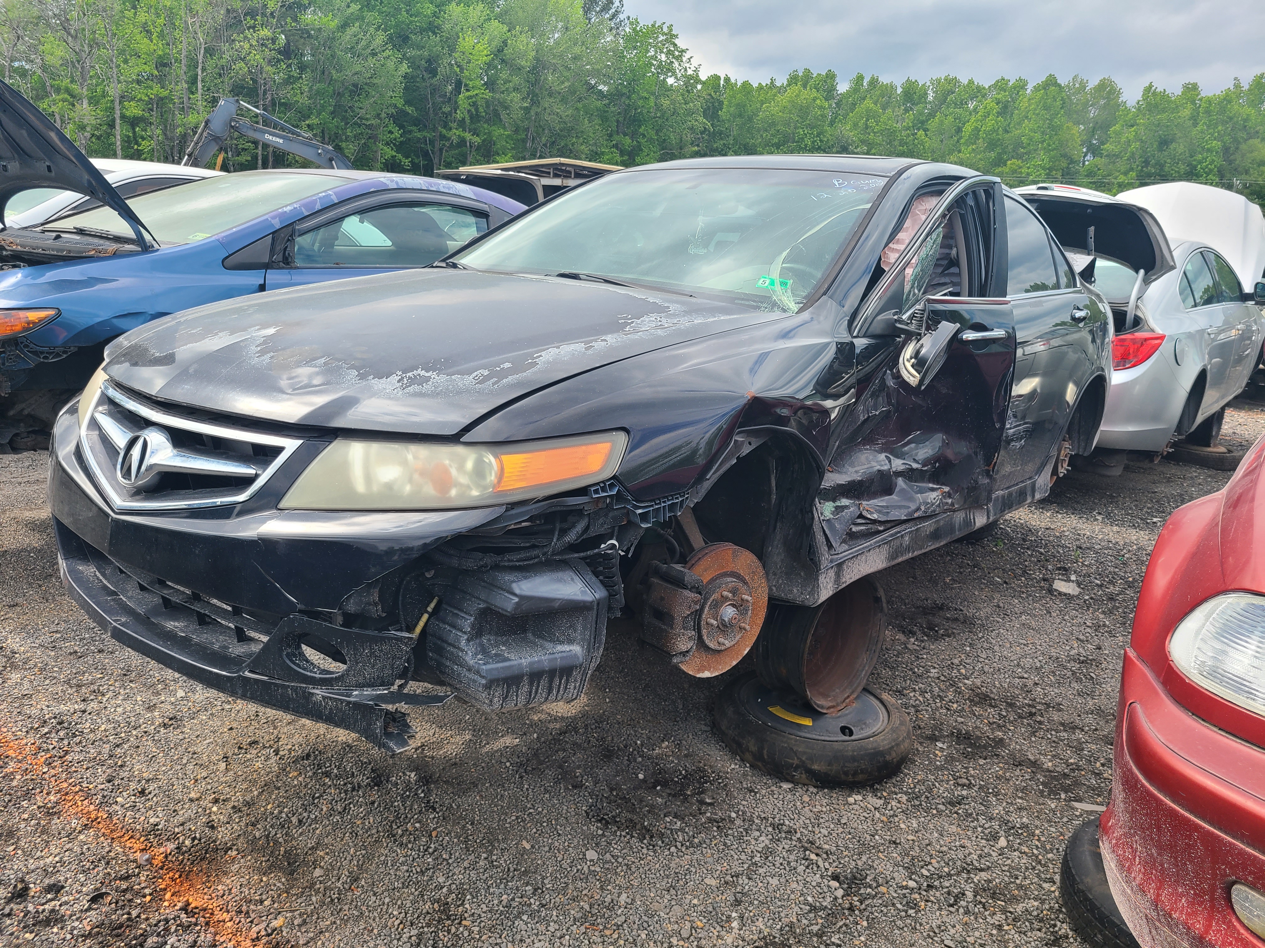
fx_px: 950
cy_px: 474
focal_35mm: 26
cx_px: 632
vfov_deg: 53.1
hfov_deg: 67.3
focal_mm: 5.4
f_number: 1.8
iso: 40
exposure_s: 1/796
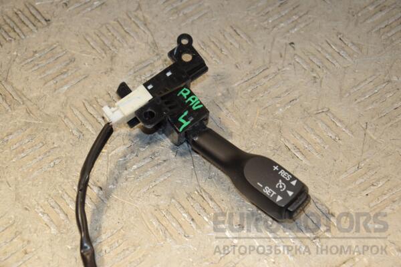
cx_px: 200
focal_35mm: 112
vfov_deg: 12.2
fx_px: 1253
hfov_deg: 18.2
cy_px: 134
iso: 800
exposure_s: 1/200
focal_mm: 75
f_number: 7.1
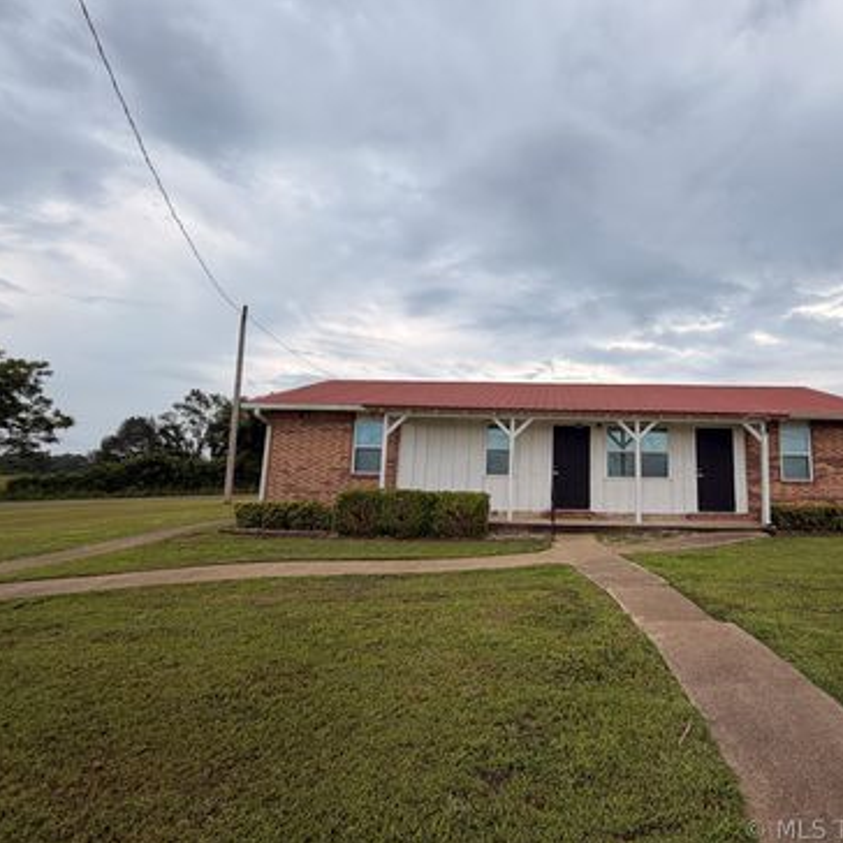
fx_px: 468
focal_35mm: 17
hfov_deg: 81.4
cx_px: 556
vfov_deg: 84.0
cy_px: 416
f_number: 2.2
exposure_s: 1/770
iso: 25
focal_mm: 2.22
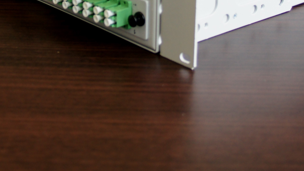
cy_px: -48
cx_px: 78
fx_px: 822
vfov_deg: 11.6
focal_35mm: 102
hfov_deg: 20.8
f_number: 4
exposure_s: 1/50
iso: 400
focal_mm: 28
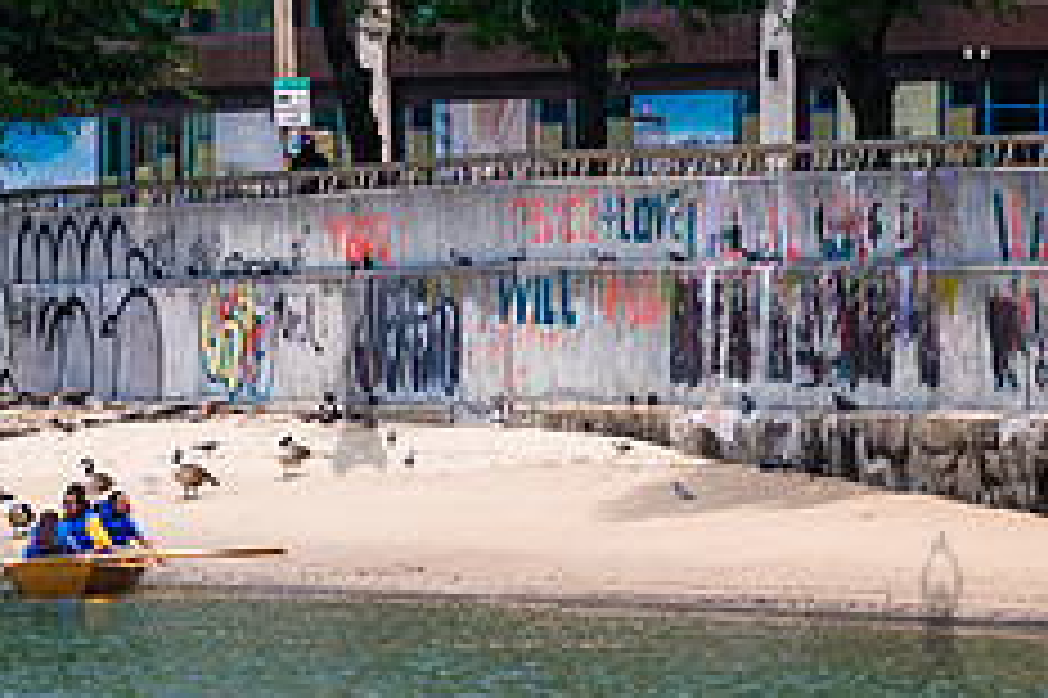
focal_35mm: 373
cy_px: 392
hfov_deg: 5.5
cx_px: 355
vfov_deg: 3.7
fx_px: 10850
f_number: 5
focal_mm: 150
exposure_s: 1/640
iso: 160
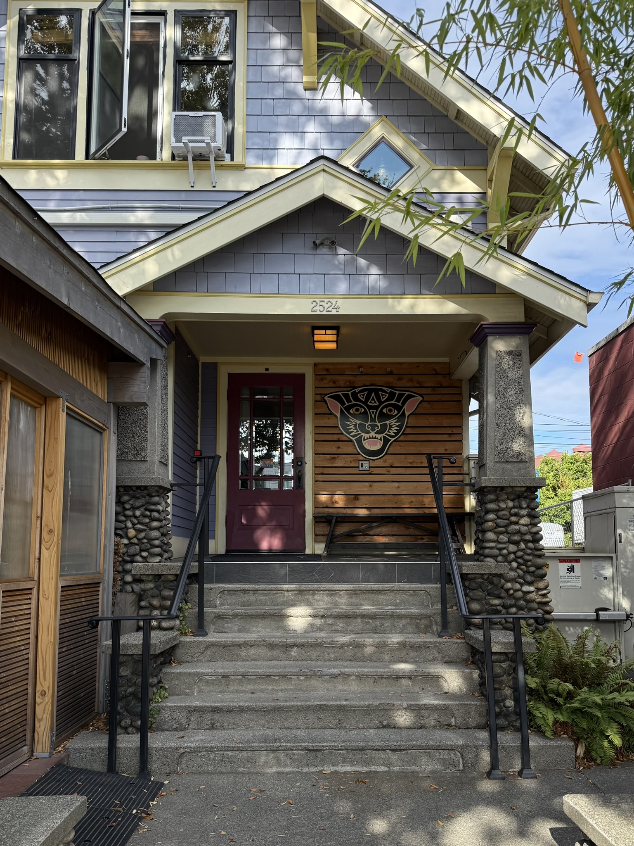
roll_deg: +1.4
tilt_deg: +7.2
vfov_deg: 71.6
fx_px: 586
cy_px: 423
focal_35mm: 24
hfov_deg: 56.8
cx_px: 317
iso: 100
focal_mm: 6.76
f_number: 1.78
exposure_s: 1/1689
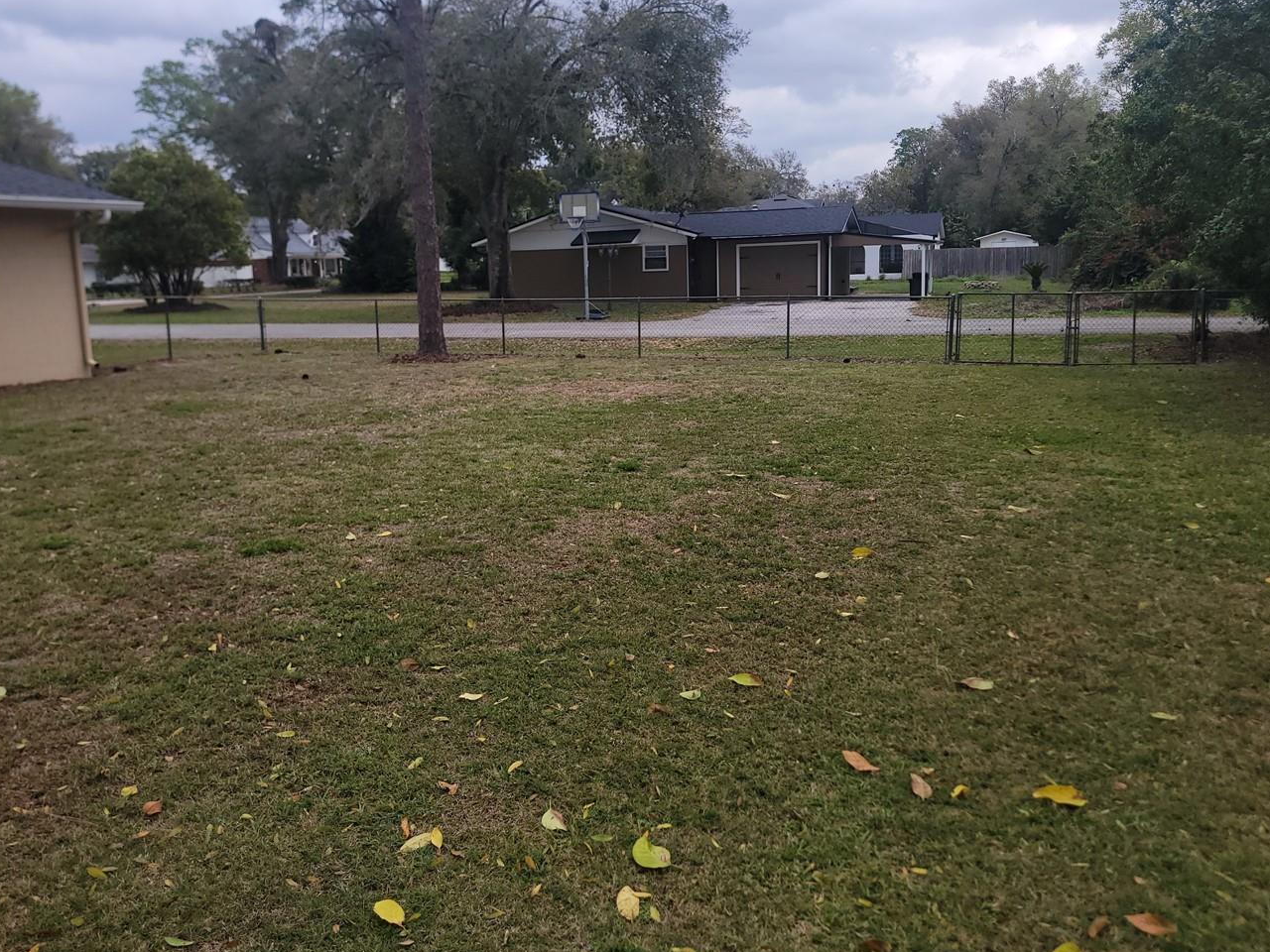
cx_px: 594
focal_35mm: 30
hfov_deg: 59.9
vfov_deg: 46.7
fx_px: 1101
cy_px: 410
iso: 16
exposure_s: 1/769
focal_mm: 6.7
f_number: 1.8
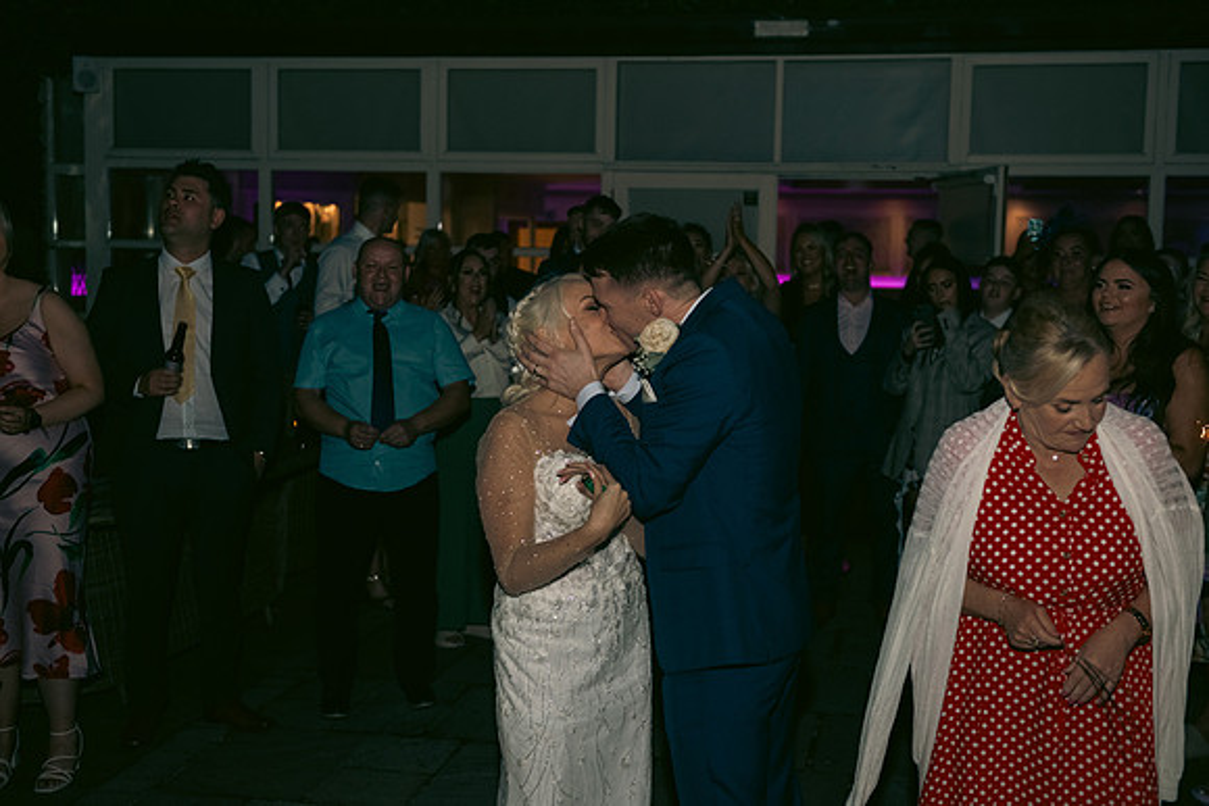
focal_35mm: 48
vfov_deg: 28.1
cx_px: 604
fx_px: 1612
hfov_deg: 41.1
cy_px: 403
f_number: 3.5
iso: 800
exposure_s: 1/160
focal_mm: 48
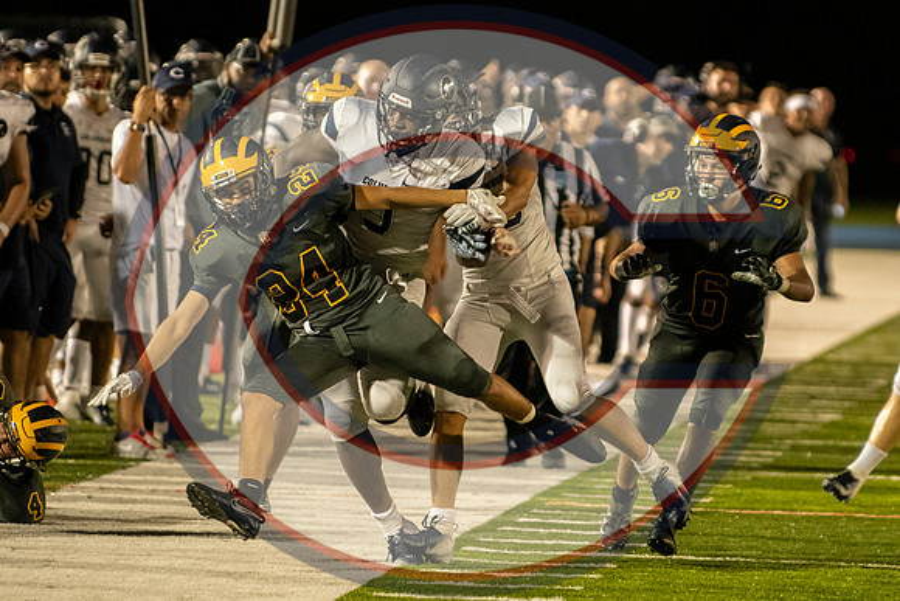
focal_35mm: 415
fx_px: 10377
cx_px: 542
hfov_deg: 5.0
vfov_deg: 3.3
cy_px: 319
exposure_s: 1/1000
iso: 7200
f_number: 2.8
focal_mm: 200
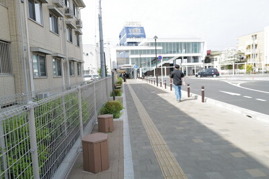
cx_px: 134
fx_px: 209
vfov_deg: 46.4
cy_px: 90
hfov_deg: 65.5
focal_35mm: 28
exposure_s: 1/320
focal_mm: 28
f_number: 4.5
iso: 100
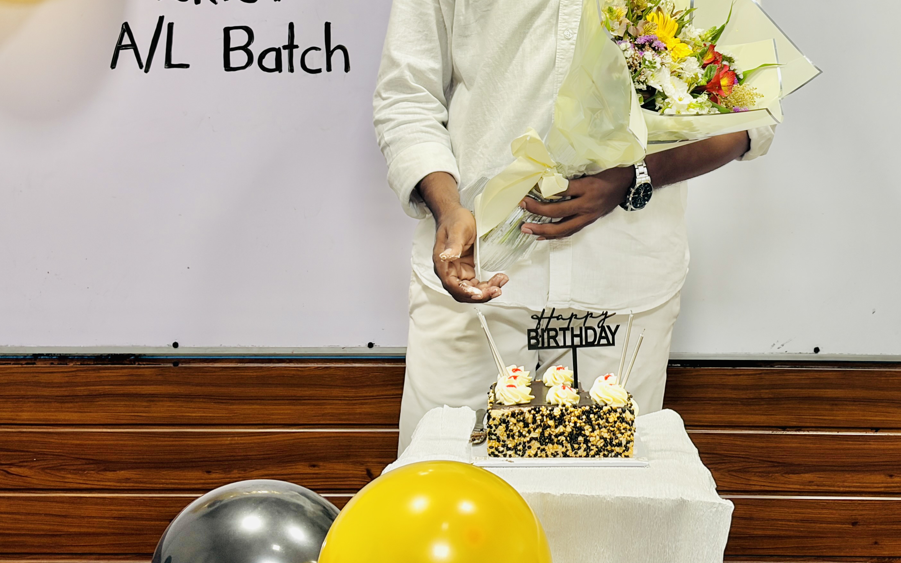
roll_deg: -0.1
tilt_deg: -2.5
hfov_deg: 26.0
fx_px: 1940
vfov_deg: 16.4
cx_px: 600
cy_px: 83
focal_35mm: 79
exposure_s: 1/50
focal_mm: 5.96
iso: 80
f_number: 1.6
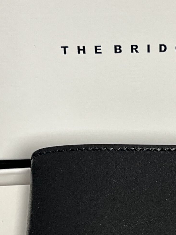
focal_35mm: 108
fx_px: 732
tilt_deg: -64.2
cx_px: 148
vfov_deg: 18.2
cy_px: 155
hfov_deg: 13.6
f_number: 1.5
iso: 100
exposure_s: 1/100
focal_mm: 5.7
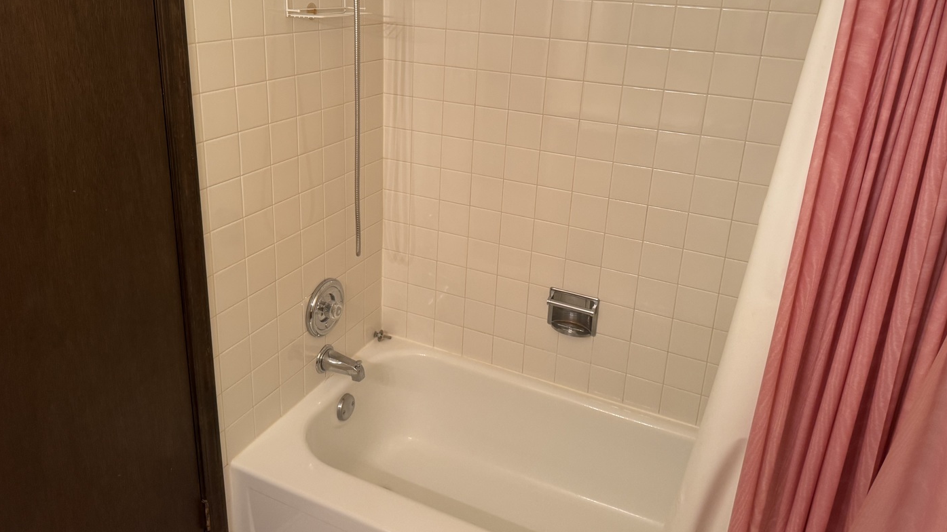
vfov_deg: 42.3
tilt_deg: -18.9
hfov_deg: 69.9
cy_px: 176
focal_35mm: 27
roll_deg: -2.8
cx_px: 460
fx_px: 678
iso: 250
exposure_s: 1/60
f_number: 1.78
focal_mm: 6.76
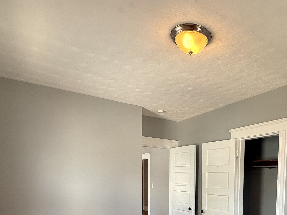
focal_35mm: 29
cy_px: 196
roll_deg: -1.3
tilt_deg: -3.5
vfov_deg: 43.7
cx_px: 207
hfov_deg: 59.1
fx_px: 240
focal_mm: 2.22
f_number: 2.2
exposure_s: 1/120
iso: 200
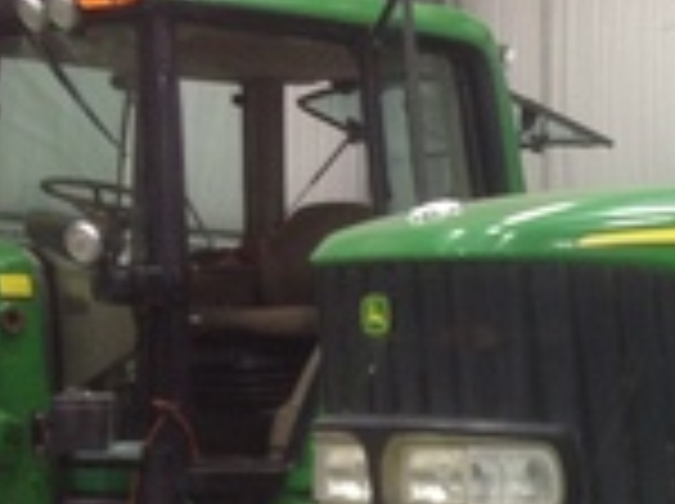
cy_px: 531
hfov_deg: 14.1
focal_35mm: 127
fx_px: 2472
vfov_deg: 11.5
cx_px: 1134
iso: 80
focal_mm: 4.28
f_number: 2.4
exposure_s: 1/15
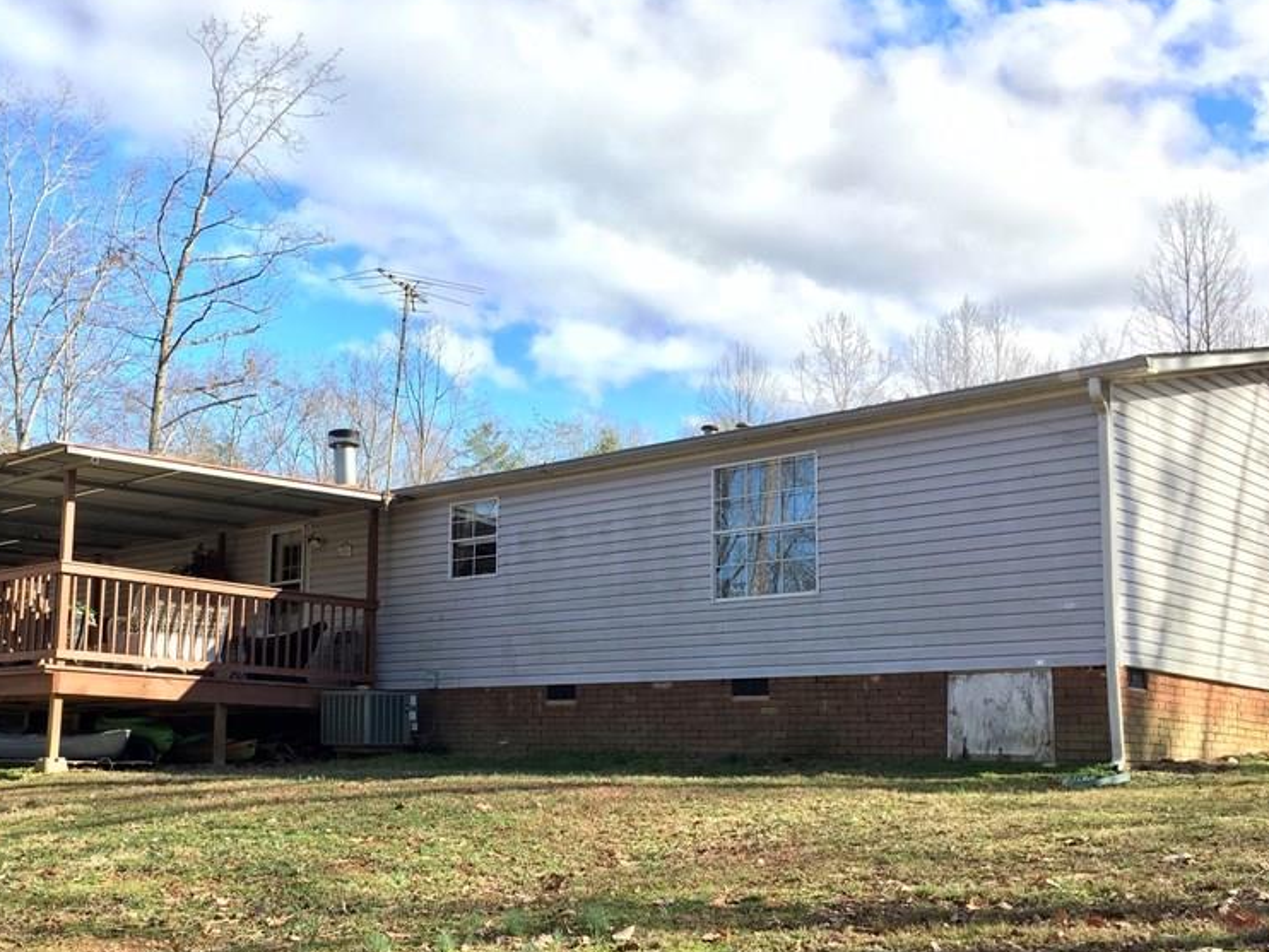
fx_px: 1467
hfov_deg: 46.0
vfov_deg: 35.8
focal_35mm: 40
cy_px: 579
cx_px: 419
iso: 25
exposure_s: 1/434
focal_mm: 4.15
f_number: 2.2
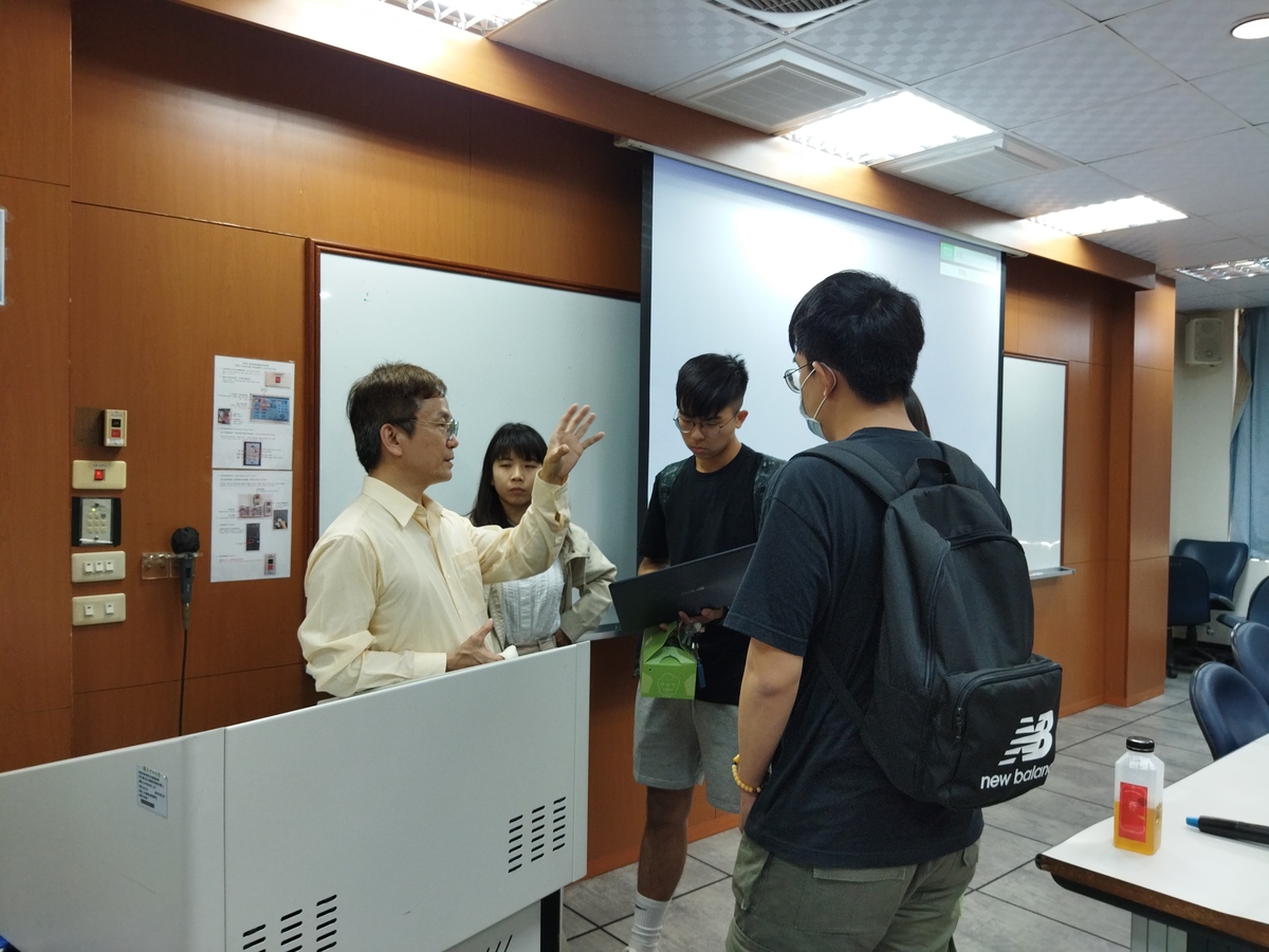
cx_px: 634
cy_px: 476
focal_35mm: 27
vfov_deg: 51.4
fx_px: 990
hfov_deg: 65.3
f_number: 1.79
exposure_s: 1/60
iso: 150
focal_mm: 4.71
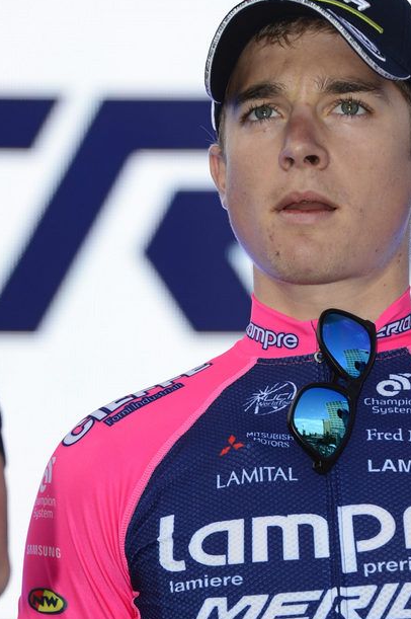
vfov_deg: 5.2
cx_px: 334
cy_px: 390
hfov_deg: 3.5
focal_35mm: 393
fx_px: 6745
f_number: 7.1
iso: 200
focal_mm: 200
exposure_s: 1/250
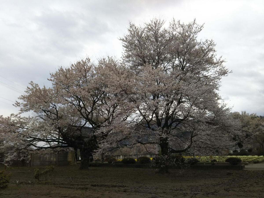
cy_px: 99
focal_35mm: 30
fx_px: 229
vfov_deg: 46.8
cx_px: 132
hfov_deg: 60.0
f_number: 2.2
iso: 25
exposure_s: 1/829
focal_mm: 4
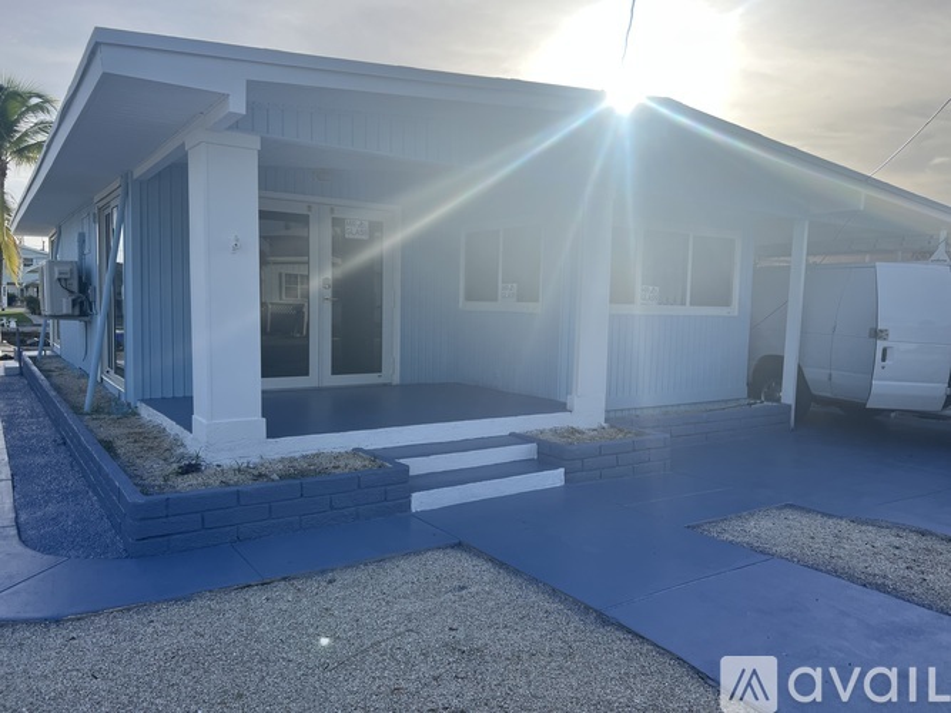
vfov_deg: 53.0
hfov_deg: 67.3
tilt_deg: -4.7
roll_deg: -0.8
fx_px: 714
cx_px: 476
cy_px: 356
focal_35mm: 26
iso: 50
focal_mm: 5.7
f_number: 1.5
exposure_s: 1/2841
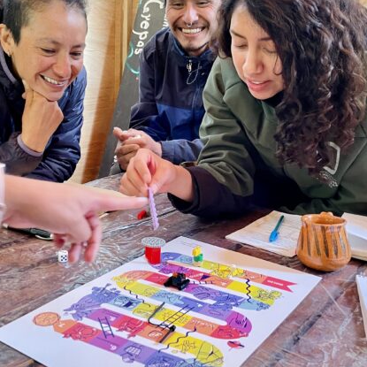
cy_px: 185
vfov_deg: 52.5
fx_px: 372
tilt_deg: -12.3
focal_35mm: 31
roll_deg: -2.5
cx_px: 177
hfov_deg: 52.5
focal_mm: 4.2
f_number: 1.6
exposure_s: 1/40
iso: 320
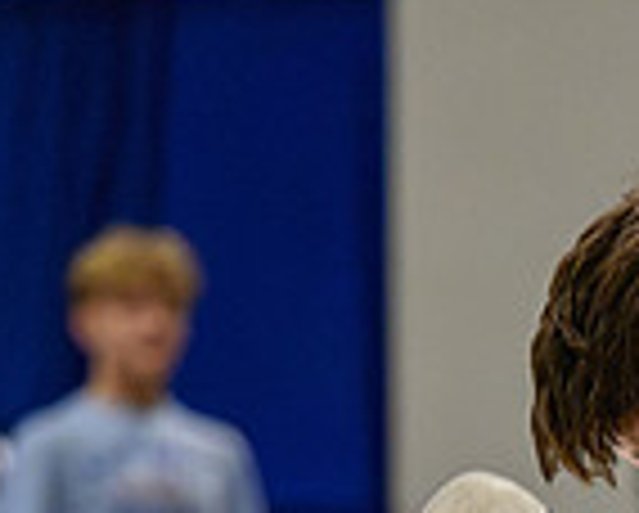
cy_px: 1081
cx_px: 1135
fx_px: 11325
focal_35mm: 598
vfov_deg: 2.6
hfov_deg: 3.2
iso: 5600
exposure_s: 1/640
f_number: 2.8
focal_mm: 102
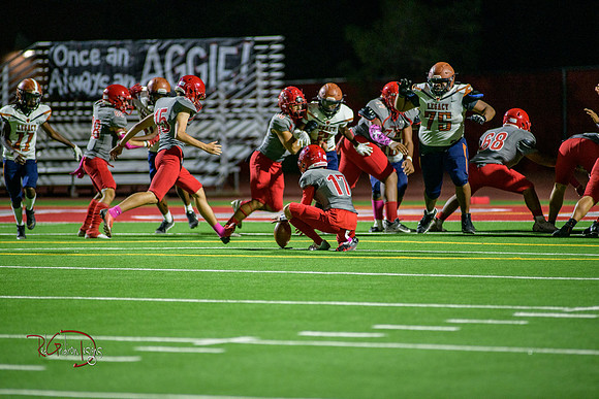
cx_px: 300
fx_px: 4993
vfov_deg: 4.6
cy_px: 200
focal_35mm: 300
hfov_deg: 6.9
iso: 2500
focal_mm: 300
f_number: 2.8
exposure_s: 1/800
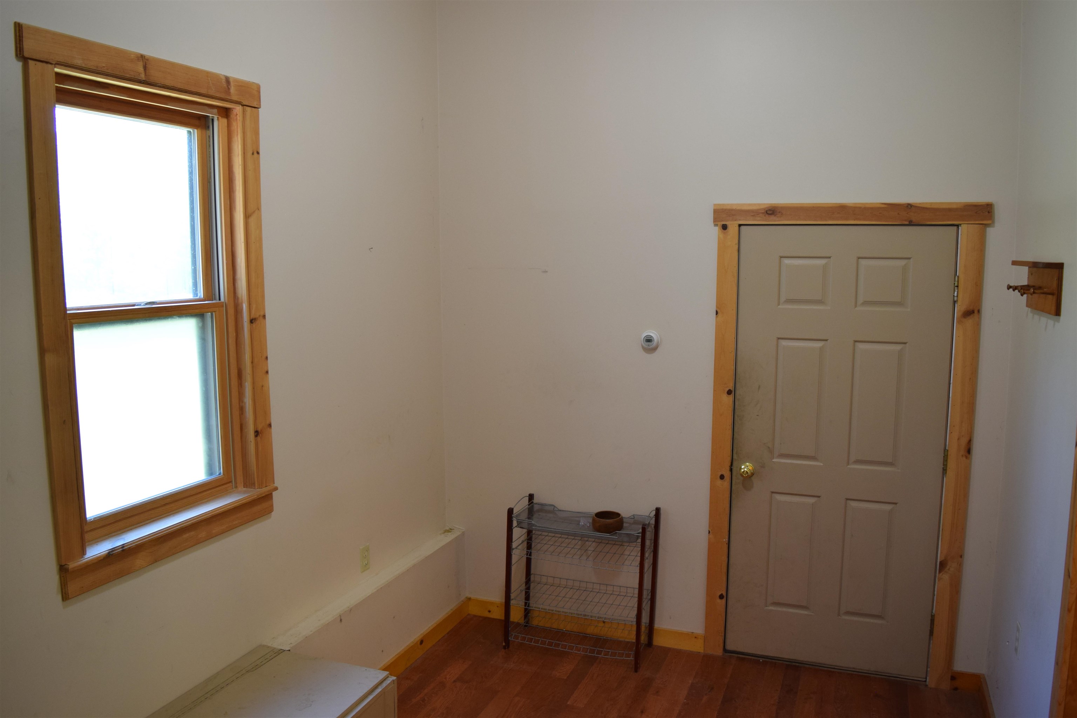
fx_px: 808
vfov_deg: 47.9
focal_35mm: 27
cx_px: 538
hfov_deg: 67.4
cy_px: 359
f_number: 4
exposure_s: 1/60
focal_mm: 18
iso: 500
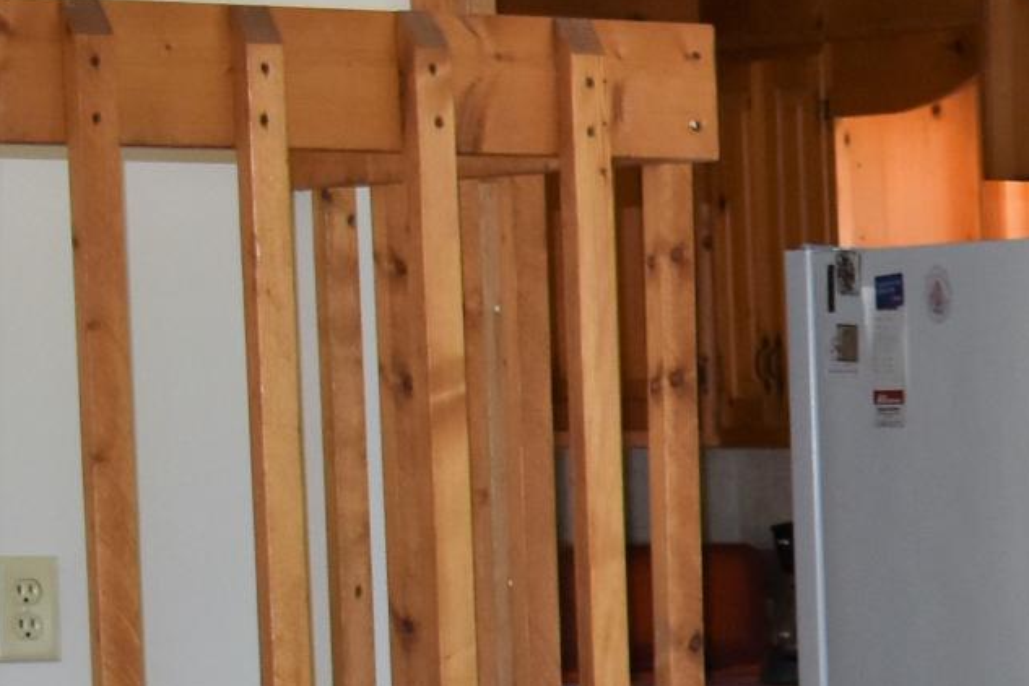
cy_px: 1097
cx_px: 2435
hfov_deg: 9.3
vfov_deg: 6.8
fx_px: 5688
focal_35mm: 199
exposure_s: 1/125
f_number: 5.6
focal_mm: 28
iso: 800
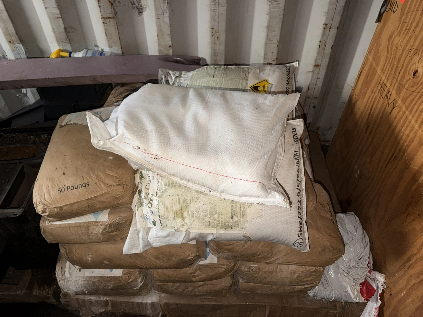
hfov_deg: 71.6
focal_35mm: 24
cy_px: 158
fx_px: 293
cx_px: 212
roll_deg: -0.5
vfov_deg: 56.8
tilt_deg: -44.1
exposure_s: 1/13
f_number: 1.78
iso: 80
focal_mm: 6.76
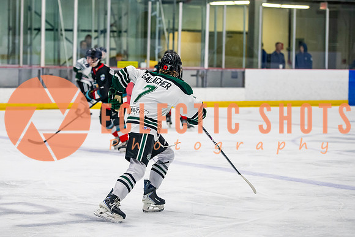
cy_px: 104
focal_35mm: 130
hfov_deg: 15.7
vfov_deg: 10.5
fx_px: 1287
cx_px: 138
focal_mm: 98
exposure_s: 1/640
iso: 2000
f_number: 3.2
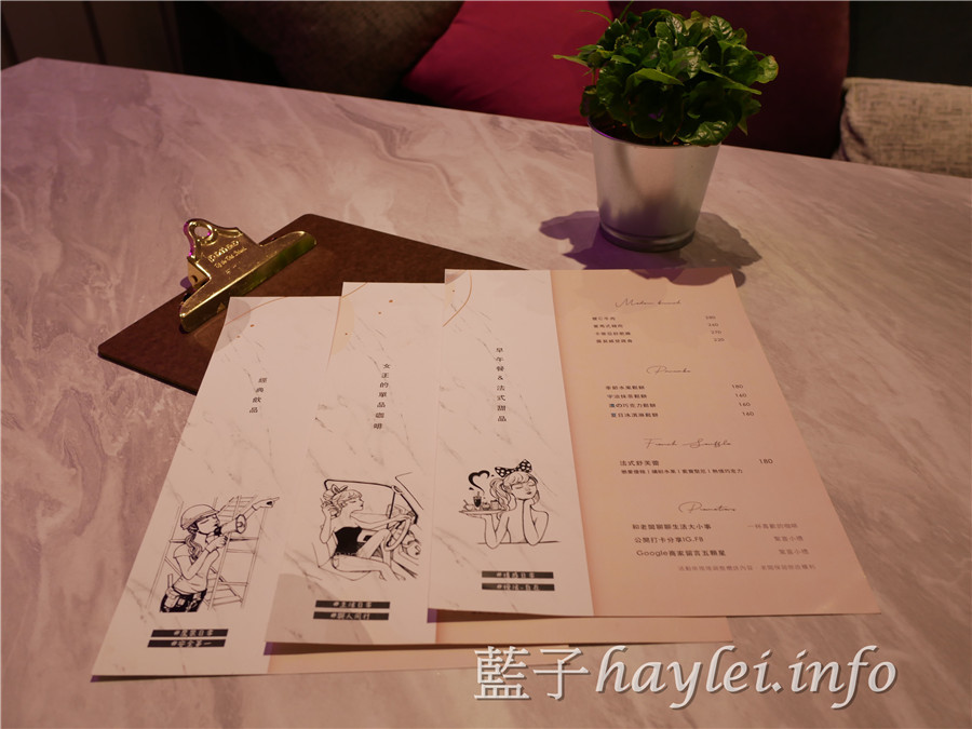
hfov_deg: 60.0
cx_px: 486
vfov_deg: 46.8
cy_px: 364
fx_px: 842
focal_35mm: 30
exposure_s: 1/40
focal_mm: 15
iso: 200
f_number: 4
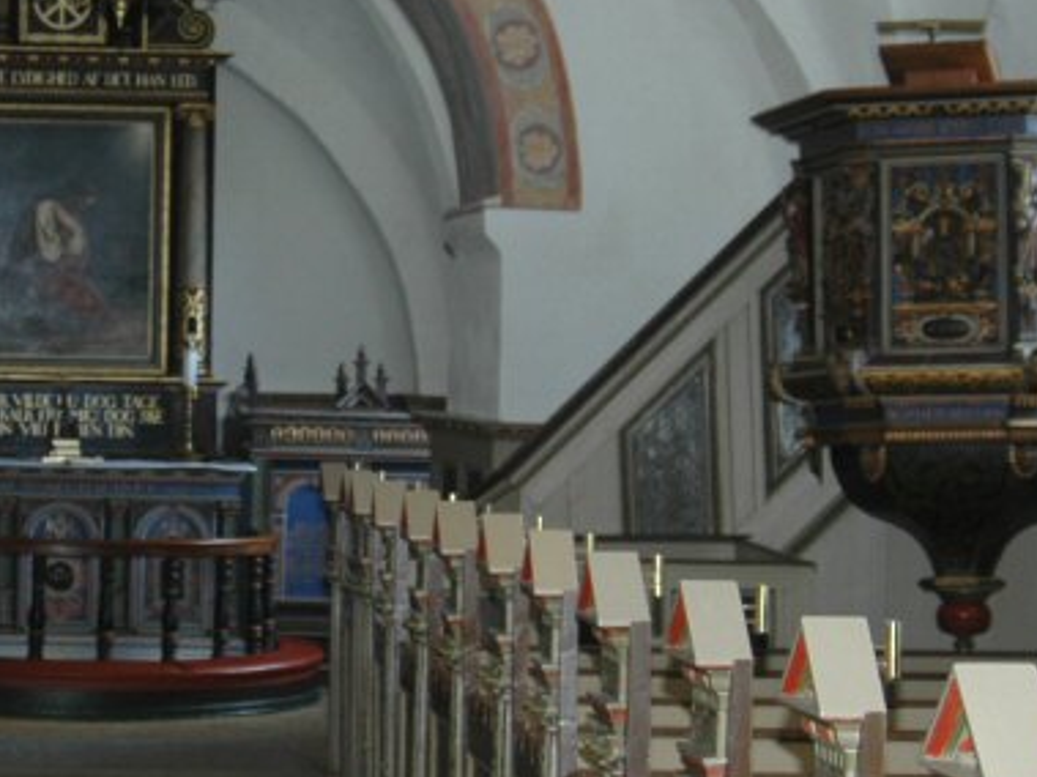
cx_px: 109
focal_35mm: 96
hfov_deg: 20.1
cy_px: 265
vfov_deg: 15.4
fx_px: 2875
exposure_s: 1/60
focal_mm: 28
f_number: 4
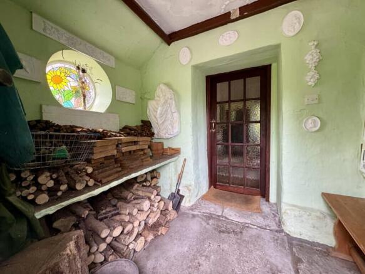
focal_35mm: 14
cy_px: 137
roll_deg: +0.6
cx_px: 182
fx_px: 148
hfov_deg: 102.1
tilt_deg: -2.0
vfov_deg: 85.7
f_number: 2.2
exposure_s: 1/64
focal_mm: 2.22
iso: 320
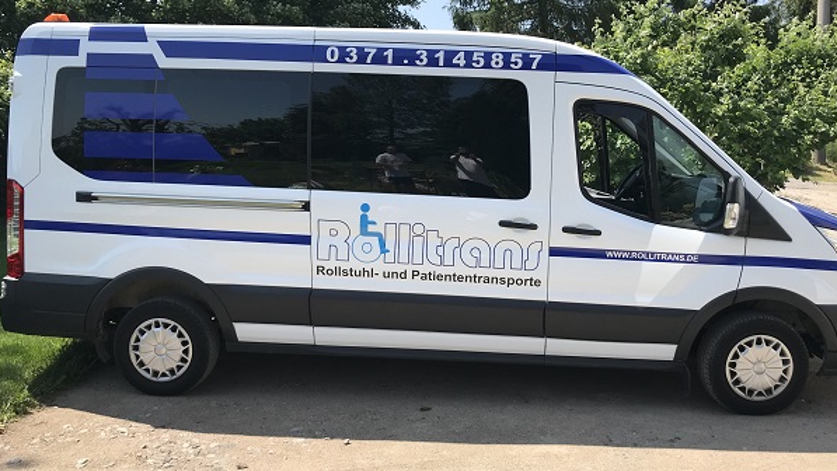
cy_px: 206
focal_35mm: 33
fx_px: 732
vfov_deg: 35.6
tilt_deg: -1.3
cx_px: 446
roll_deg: +1.0
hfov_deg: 59.4
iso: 20
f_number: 1.8
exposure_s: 1/1520
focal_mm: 3.99
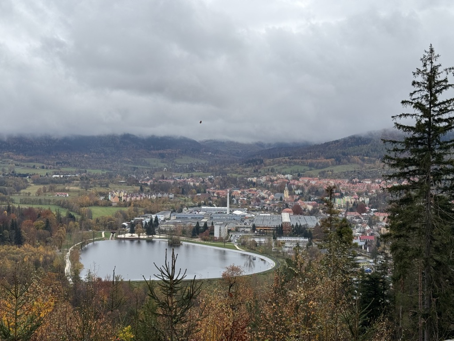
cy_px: 170
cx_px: 227
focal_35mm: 48
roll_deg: -0.4
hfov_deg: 39.7
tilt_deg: -0.5
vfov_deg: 30.3
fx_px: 630
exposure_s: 1/2179
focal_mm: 6.76
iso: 64
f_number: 1.78
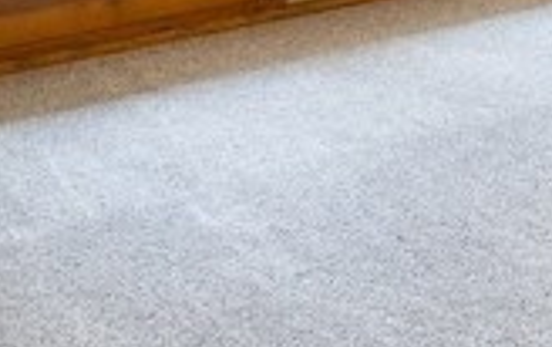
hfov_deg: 13.1
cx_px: 1451
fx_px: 1506
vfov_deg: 11.4
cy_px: -428
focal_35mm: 100
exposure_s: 1/3
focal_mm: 14
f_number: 8
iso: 200
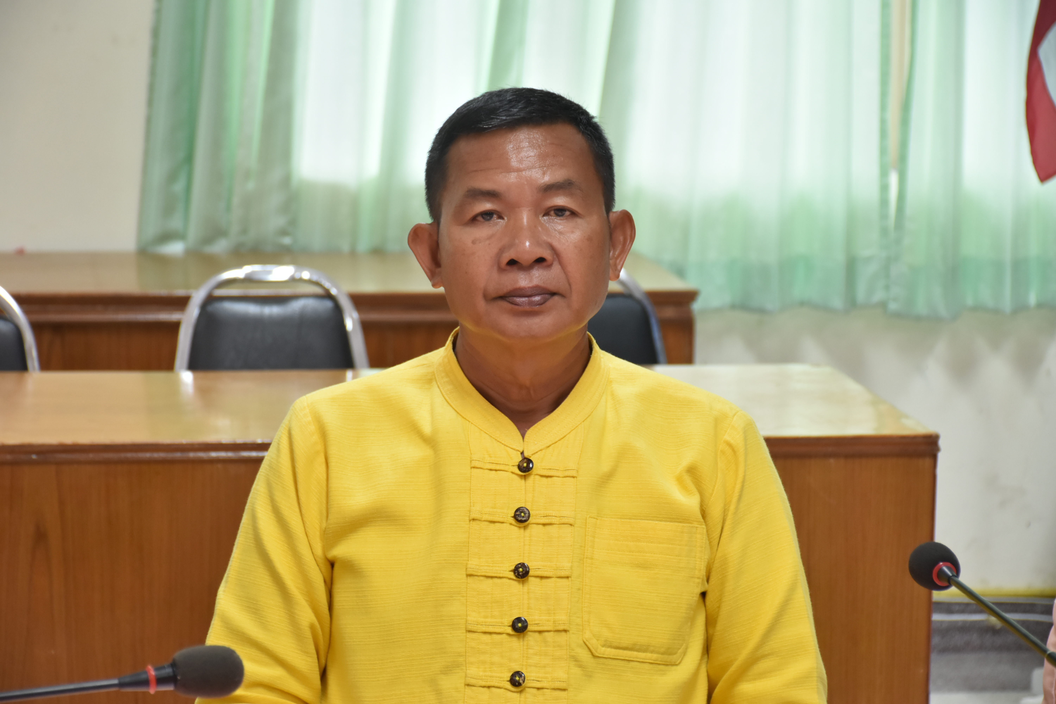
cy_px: 352
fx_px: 3740
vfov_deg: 10.8
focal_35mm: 128
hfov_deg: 16.1
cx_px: 528
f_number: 5.3
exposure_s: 1/30
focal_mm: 85
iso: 800
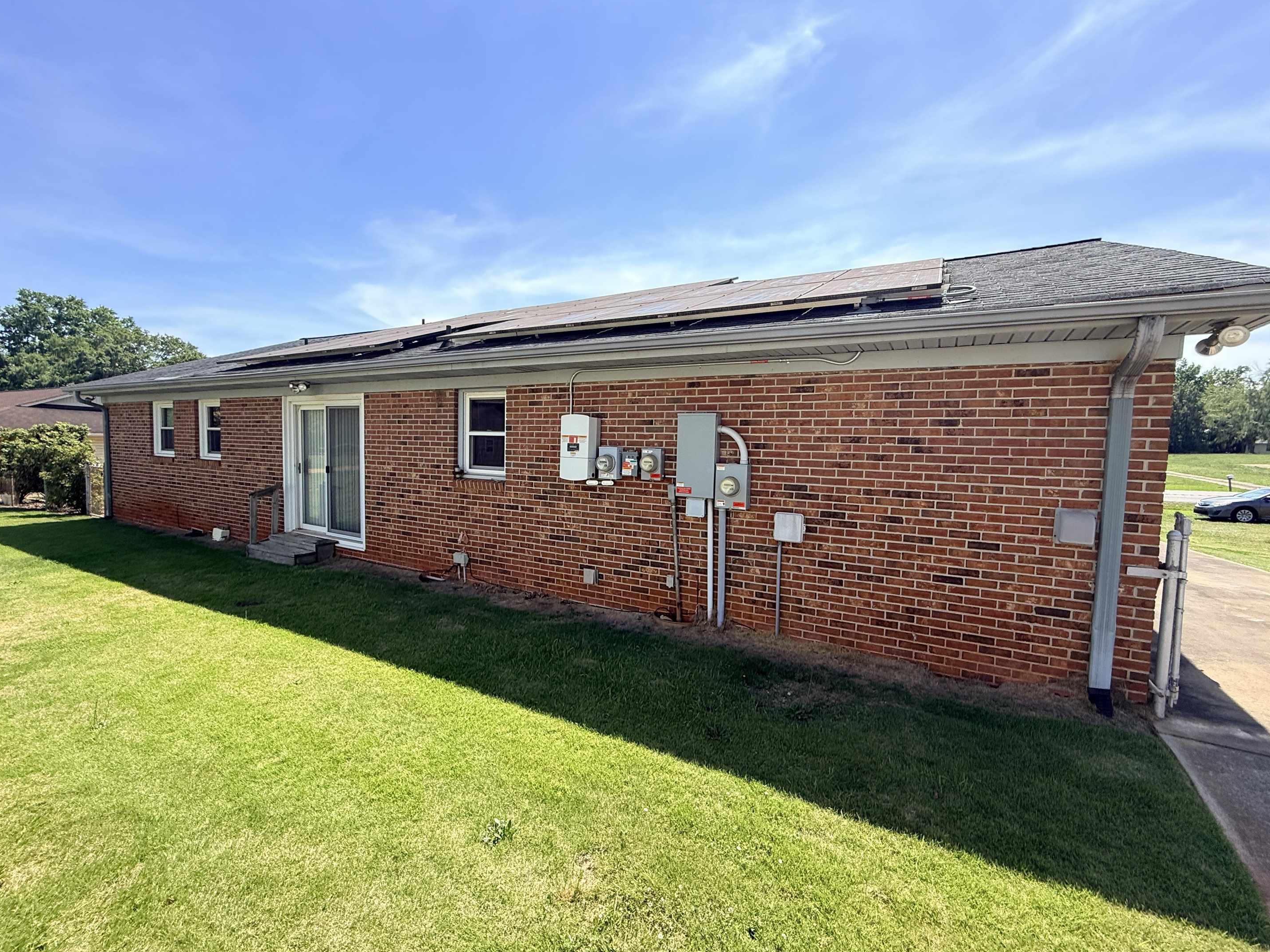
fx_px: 550
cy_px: 480
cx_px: 628
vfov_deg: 81.7
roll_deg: -1.2
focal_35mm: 15
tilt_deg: -1.9
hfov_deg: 98.2
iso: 64
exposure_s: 1/955
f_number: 2.2
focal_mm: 2.22
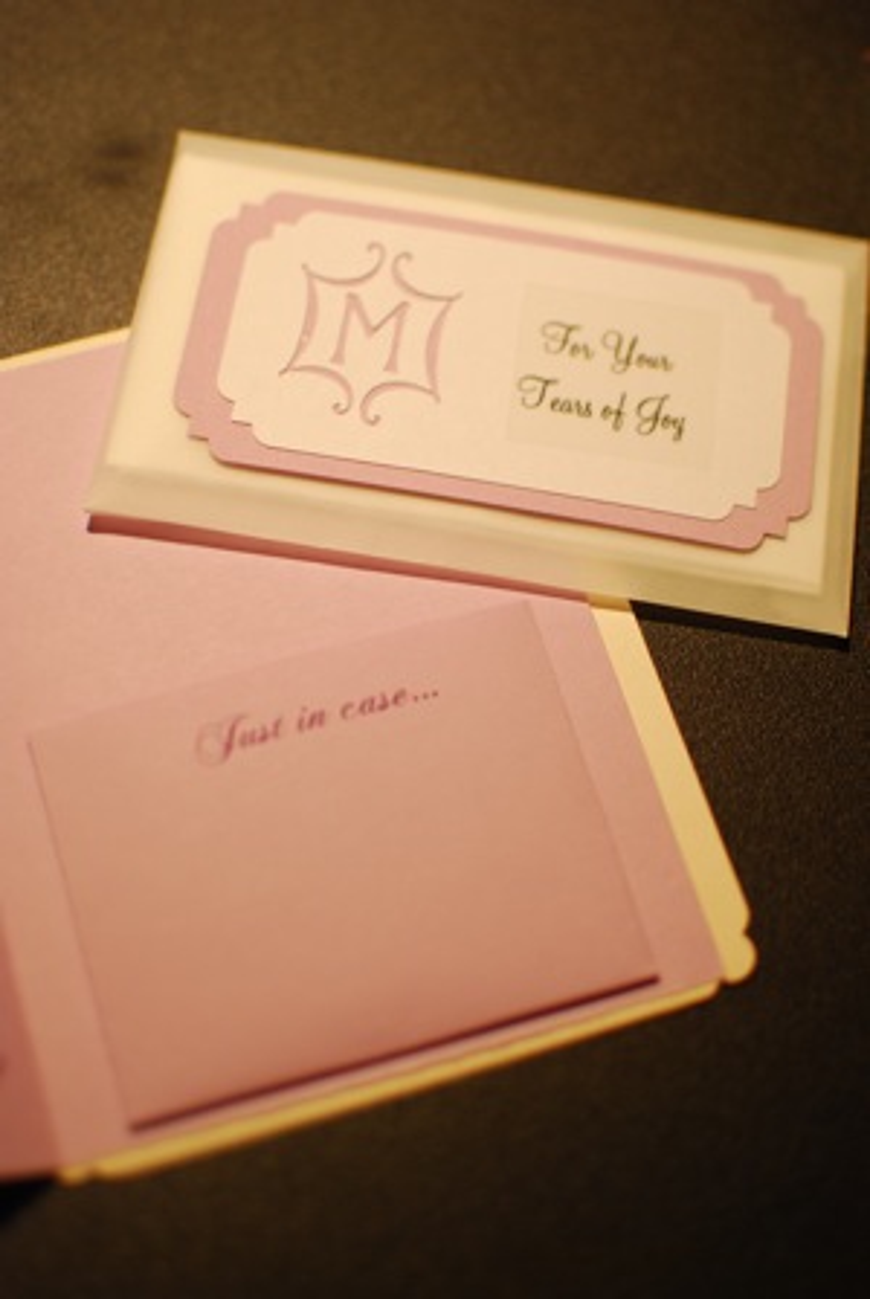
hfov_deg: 25.8
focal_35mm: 52
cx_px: 435
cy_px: 650
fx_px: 1897
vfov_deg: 37.8
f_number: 1.8
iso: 200
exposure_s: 1/100
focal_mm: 35
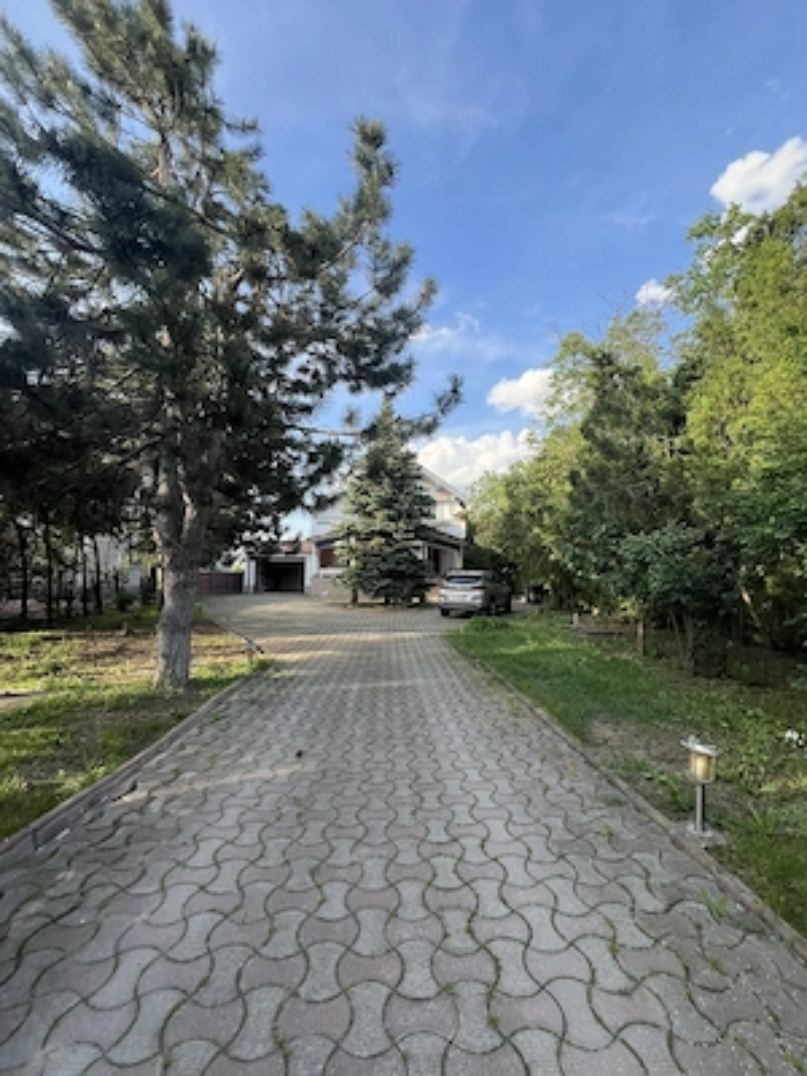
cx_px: 404
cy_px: 538
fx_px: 404
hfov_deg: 89.9
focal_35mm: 13
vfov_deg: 106.2
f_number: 1.8
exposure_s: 1/352
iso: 32
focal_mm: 1.57
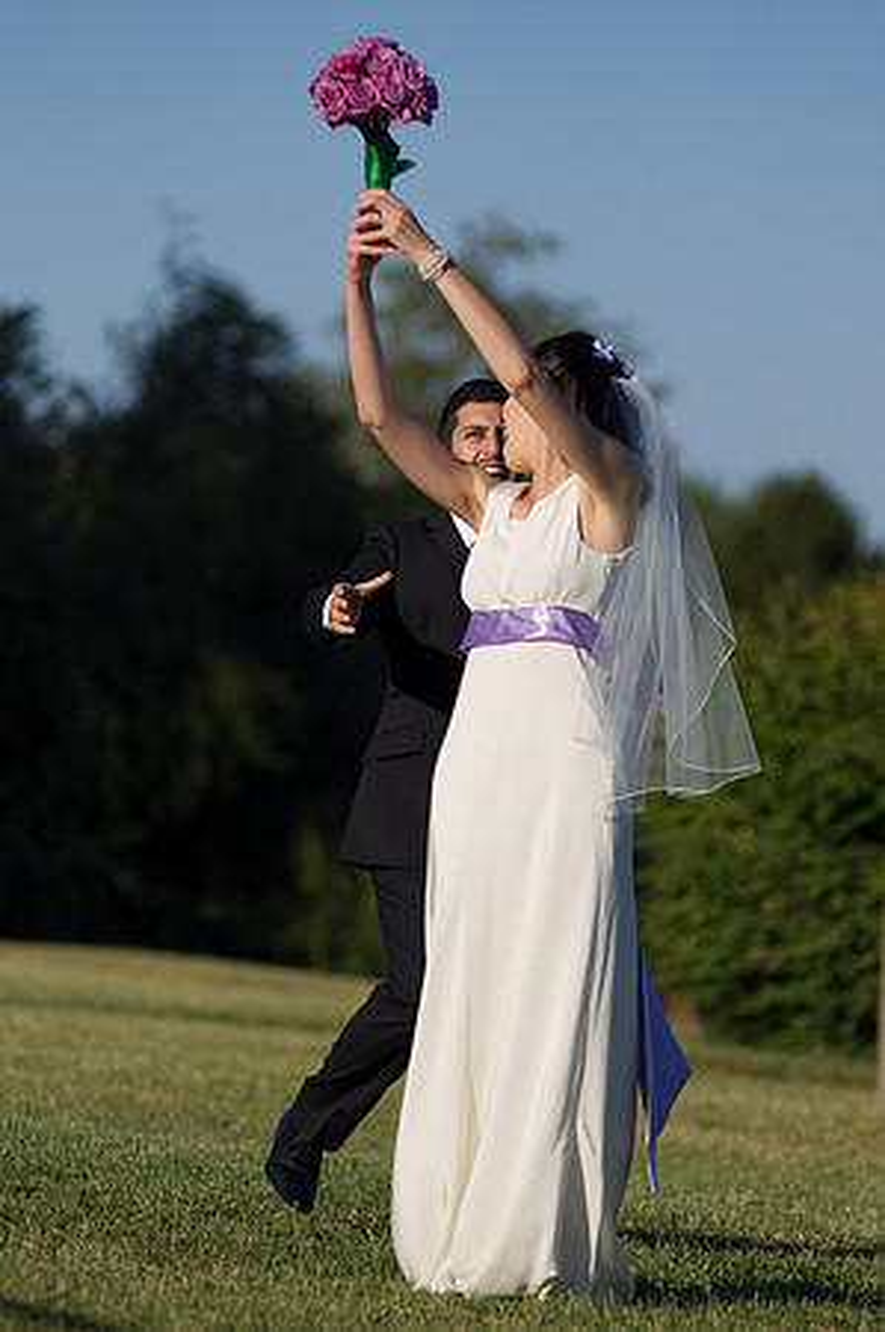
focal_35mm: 210
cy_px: 666
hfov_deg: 6.5
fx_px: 7761
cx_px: 442
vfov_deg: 9.8
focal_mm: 140
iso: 100
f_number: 2.8
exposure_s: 1/4000
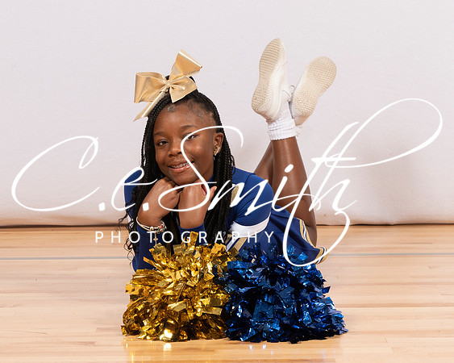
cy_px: 112
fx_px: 1745
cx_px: 250
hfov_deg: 14.8
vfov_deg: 11.9
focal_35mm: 130
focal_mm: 77
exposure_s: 1/250
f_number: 8
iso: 400
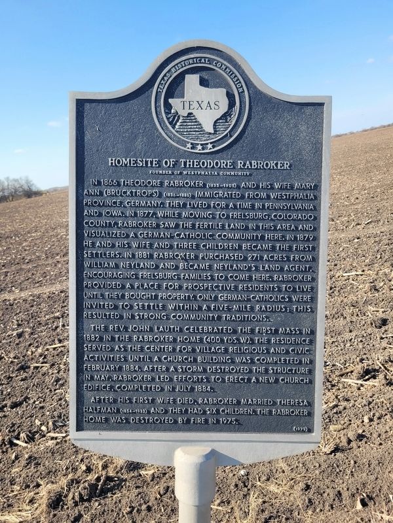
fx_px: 394
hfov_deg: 53.1
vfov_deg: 67.3
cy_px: 262
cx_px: 196
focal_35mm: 26
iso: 40
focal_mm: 5.4
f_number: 1.8
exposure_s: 1/978
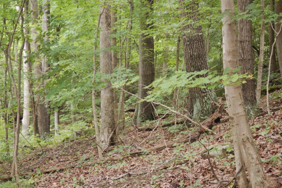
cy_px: 94
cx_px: 141
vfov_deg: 13.8
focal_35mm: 99
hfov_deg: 20.6
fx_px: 775
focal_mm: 66
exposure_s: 1/60
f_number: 5.3
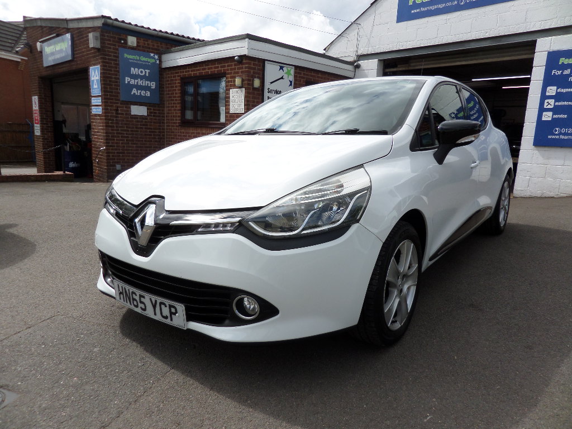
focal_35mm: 24
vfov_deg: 56.8
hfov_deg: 71.6
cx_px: 286
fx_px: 397
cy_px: 214
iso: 80
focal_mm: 4.3
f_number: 3.1
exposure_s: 1/1000
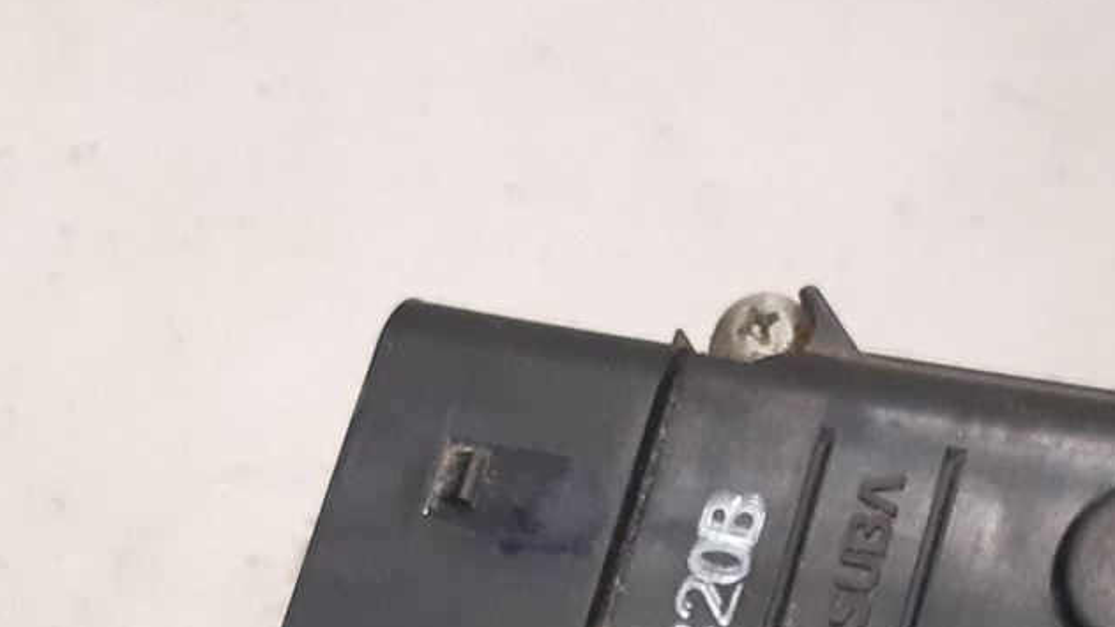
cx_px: 730
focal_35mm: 92
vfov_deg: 12.5
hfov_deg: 23.1
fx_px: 2720
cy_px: 950
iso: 320
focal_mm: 3.93
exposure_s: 1/50
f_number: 1.7
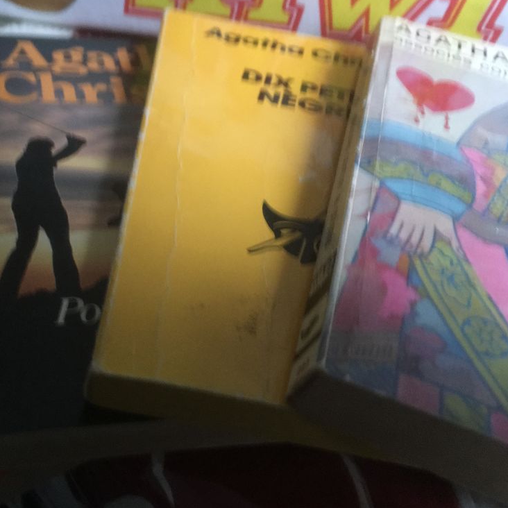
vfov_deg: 47.2
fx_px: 581
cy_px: 253
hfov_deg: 46.5
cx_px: 169
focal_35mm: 35
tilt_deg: -46.4
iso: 320
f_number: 2.2
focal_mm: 4.15
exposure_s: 1/17
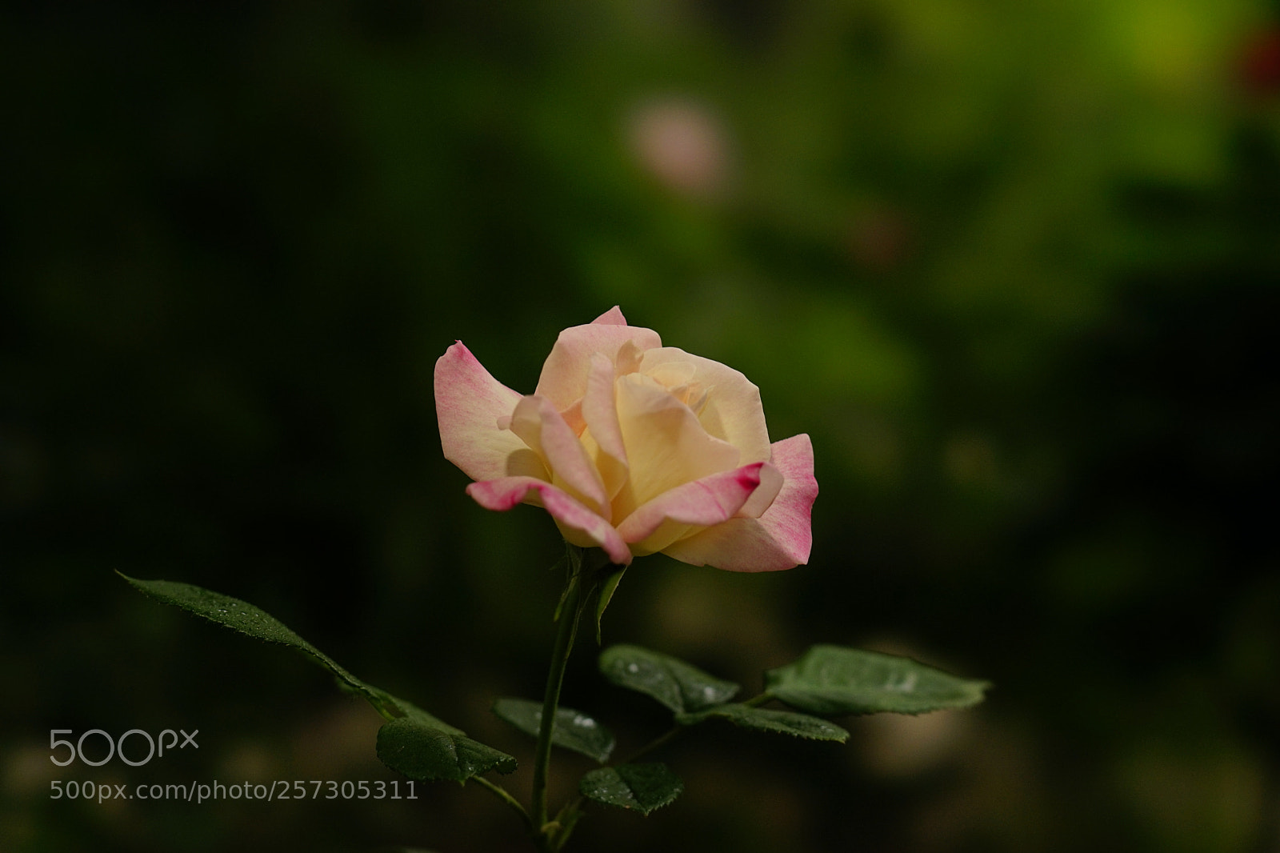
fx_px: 3555
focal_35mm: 100
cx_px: 640
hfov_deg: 20.4
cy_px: 426
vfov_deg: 13.7
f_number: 5.6
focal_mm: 100
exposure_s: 1/100
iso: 250
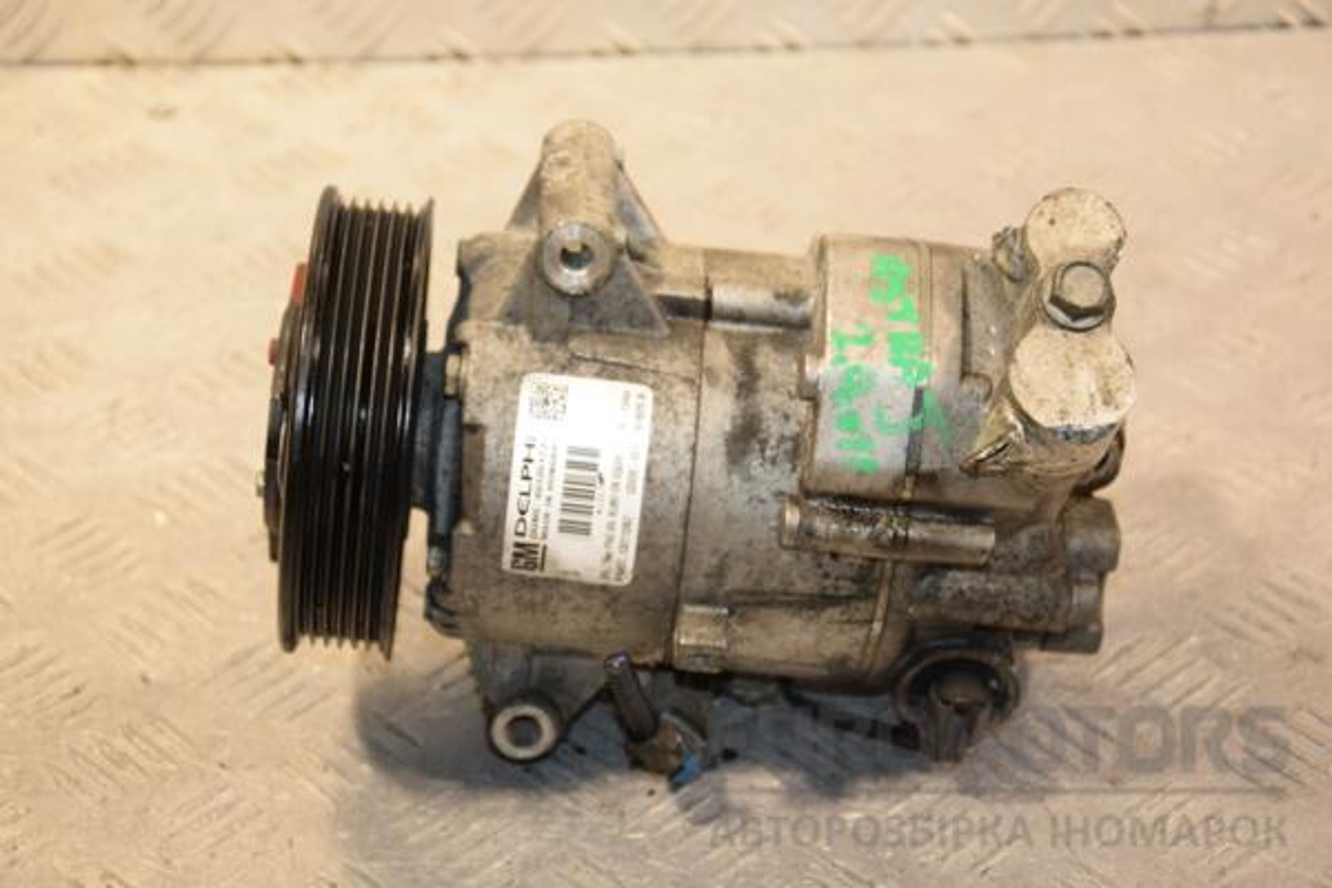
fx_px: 3219
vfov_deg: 15.7
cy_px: 444
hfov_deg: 23.4
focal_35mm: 87
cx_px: 666
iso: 800
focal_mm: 58
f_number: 5
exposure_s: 1/160
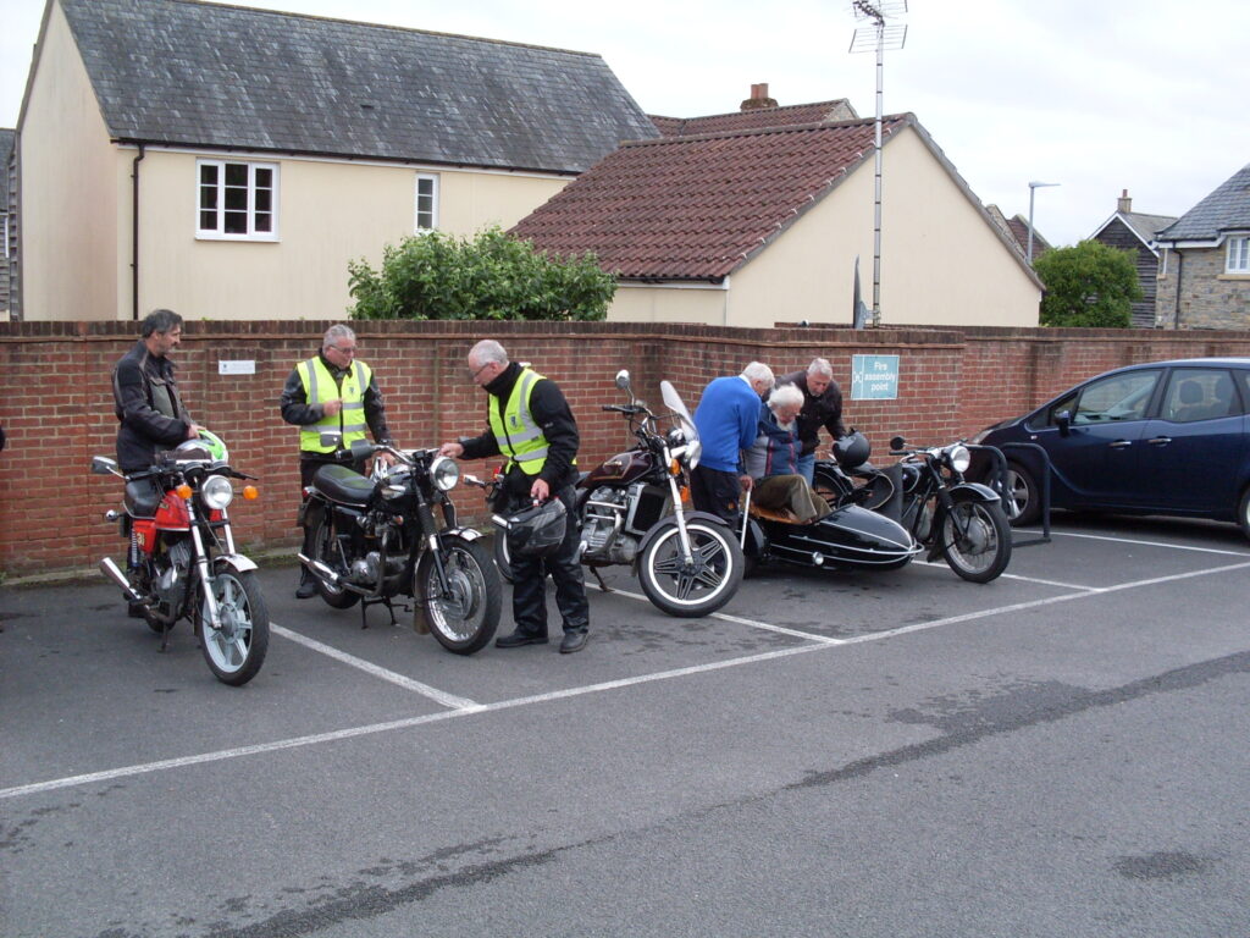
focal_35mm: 38
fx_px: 1372
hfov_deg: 49.0
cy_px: 469
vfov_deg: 37.7
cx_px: 625
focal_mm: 6.3
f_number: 2.8
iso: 80
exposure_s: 1/90
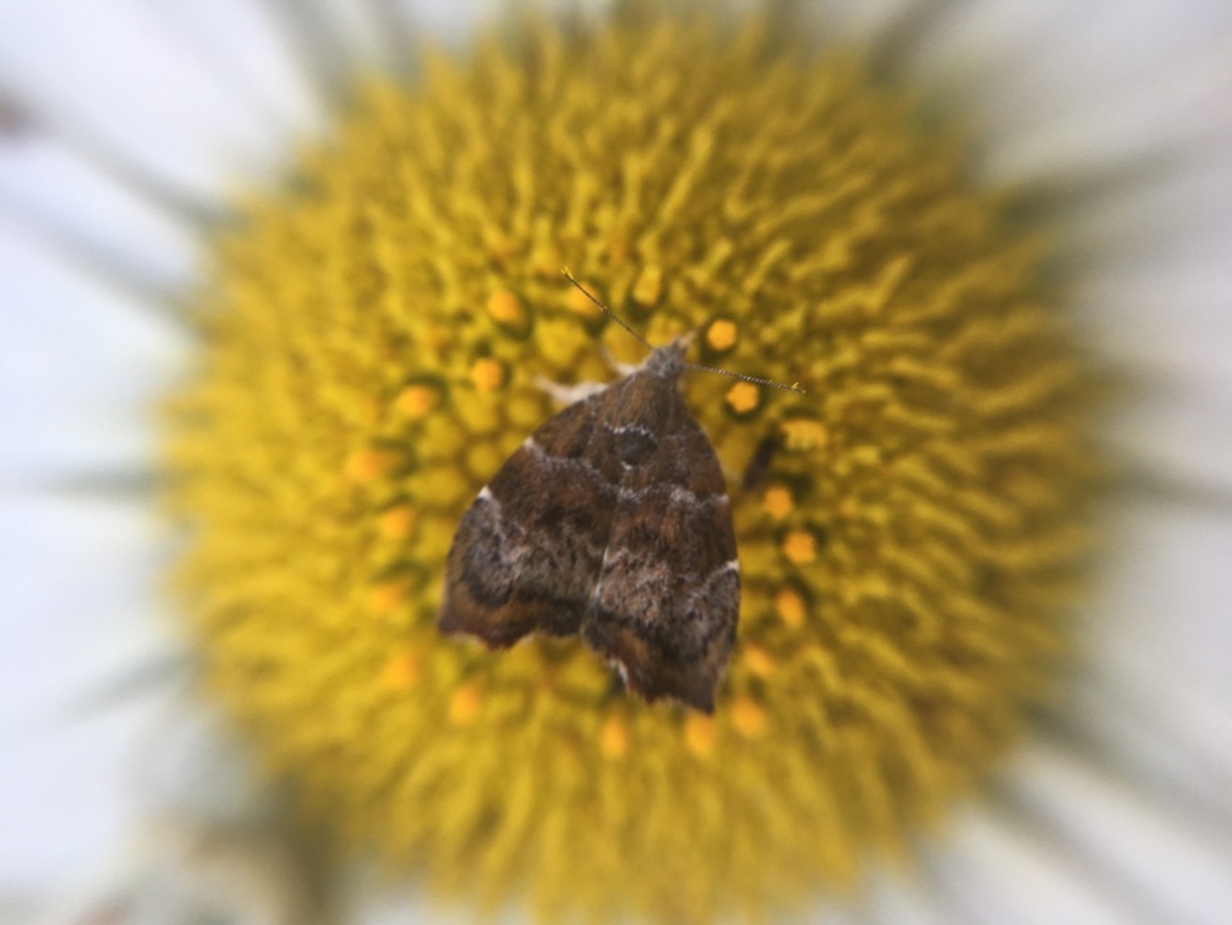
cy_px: 462
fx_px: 1032
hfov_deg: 61.7
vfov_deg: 48.2
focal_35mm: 29
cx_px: 616
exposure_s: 1/109
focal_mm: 4.15
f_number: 2.2
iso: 25
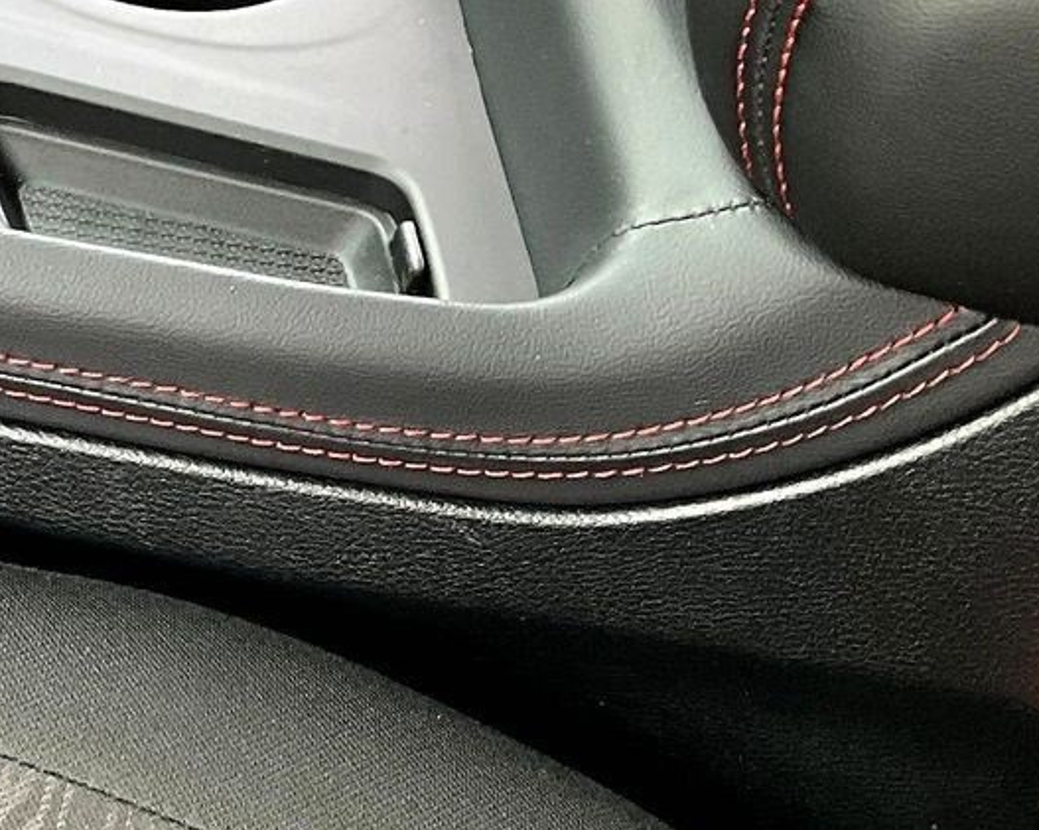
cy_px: 77
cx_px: -367
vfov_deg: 17.6
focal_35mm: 86
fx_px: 2643
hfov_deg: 20.1
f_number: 1.8
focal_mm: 3
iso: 64
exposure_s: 1/77
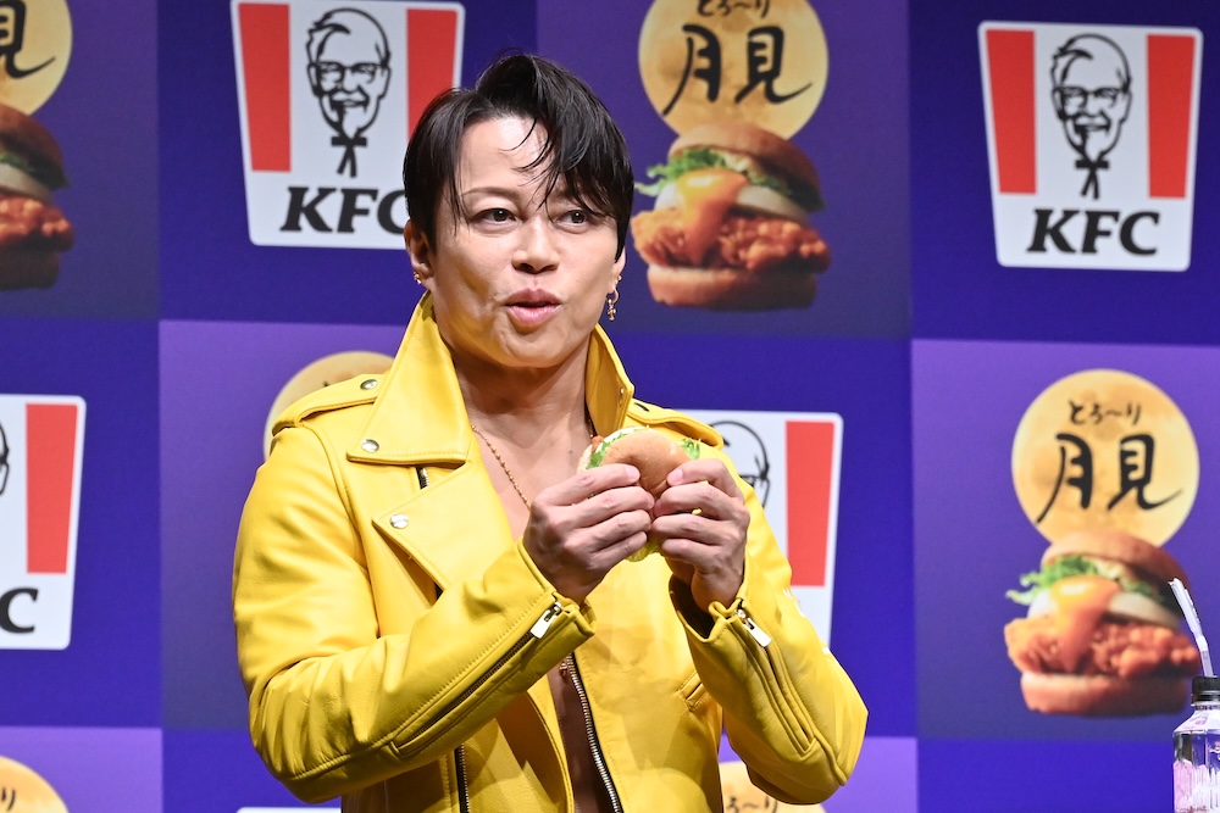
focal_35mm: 450
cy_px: 406
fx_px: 15251
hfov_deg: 4.6
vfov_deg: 3.1
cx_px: 610
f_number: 9
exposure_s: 1/800
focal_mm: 300
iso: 6400
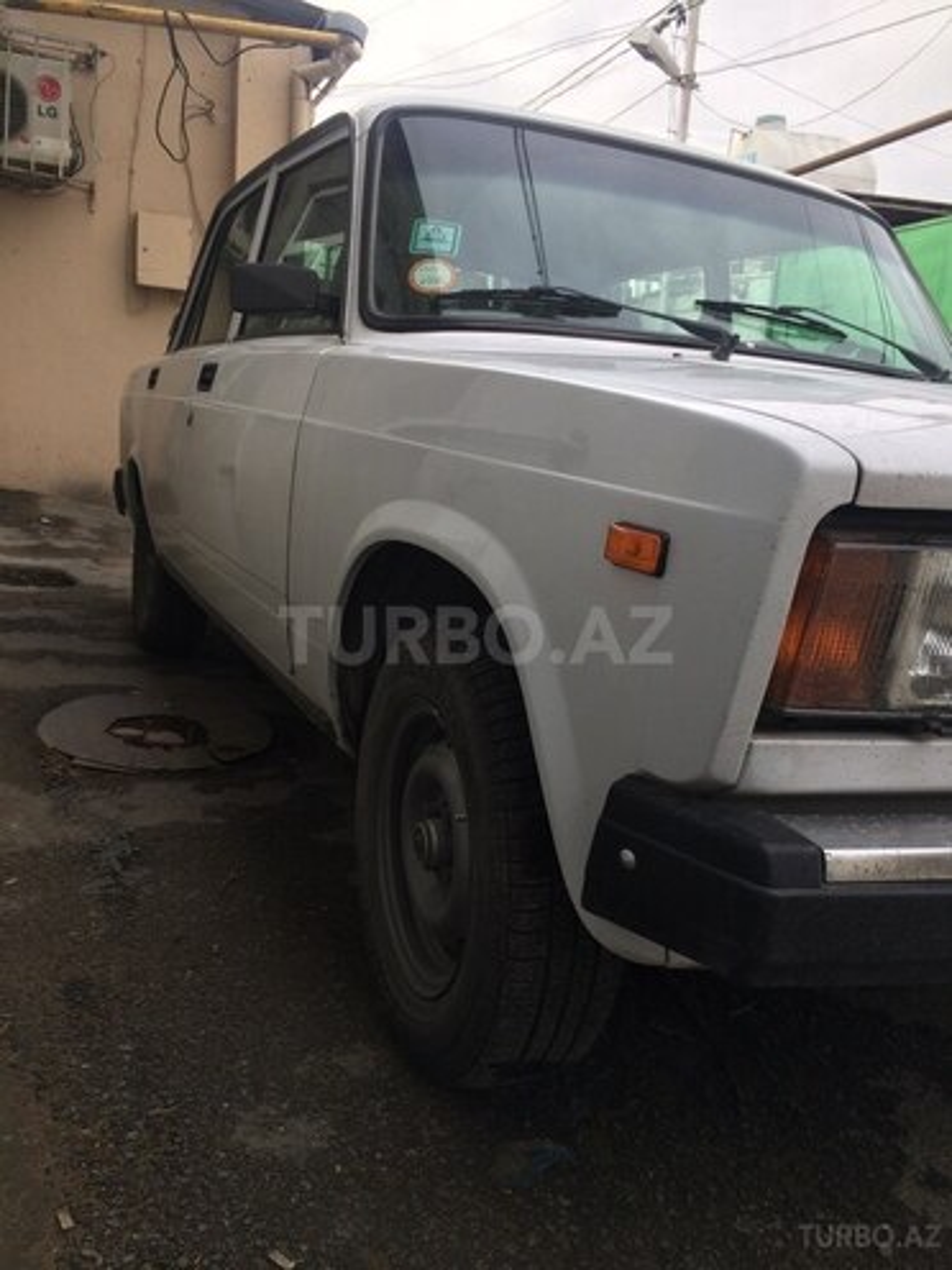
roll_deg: -3.4
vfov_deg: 61.7
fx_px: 1063
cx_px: 476
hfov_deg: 48.2
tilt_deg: -12.0
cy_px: 635
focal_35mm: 29
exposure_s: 1/456
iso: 32
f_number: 2.2
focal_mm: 4.15
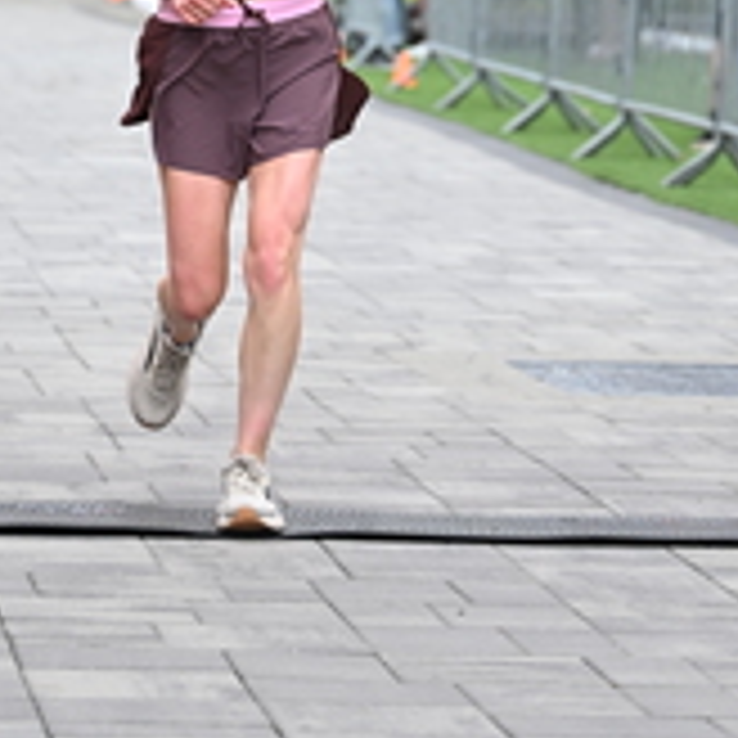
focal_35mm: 234
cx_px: 353
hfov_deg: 7.5
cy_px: -270
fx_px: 5644
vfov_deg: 7.4
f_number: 2.8
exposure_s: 1/2000
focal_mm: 82
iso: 640
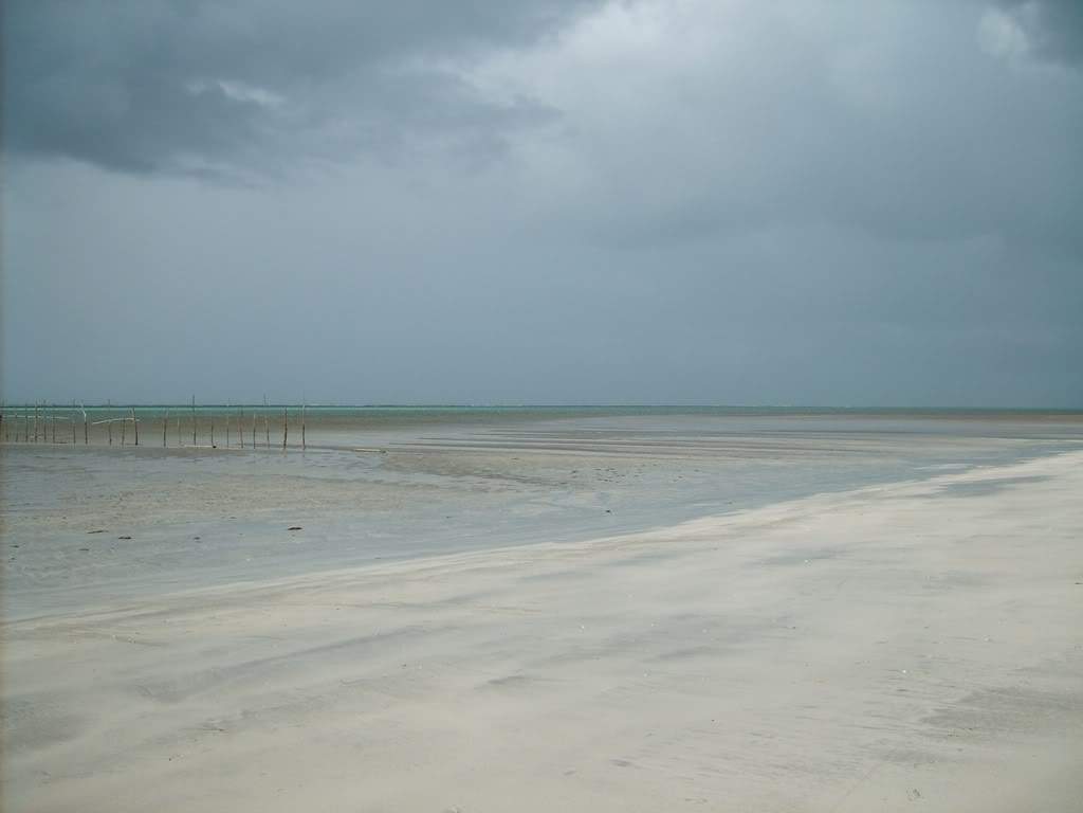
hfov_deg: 52.6
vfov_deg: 40.7
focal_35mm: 35
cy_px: 406
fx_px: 1095
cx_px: 542
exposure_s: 1/250
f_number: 7.1
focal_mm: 5.8
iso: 50
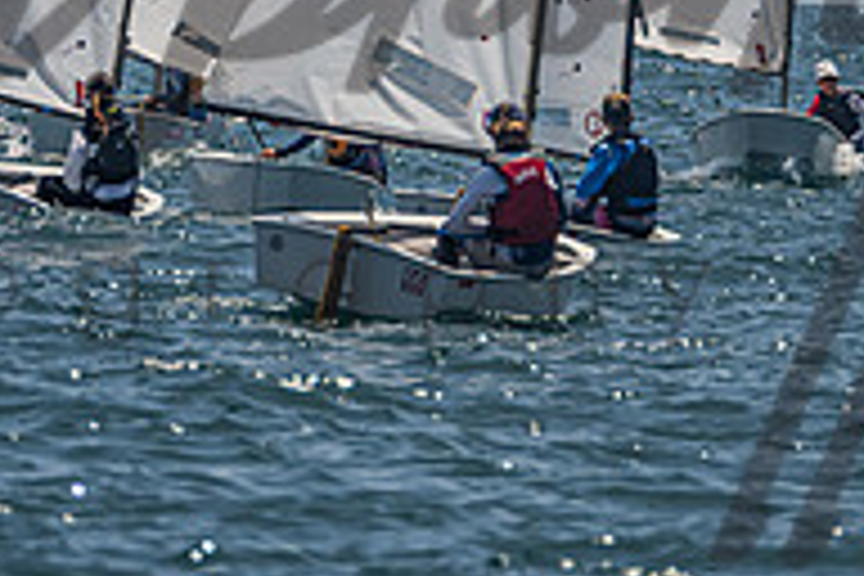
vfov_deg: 1.7
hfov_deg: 2.6
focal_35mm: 786
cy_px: -56
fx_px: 18863
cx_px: 513
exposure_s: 1/1600
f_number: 8
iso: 250
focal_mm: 260
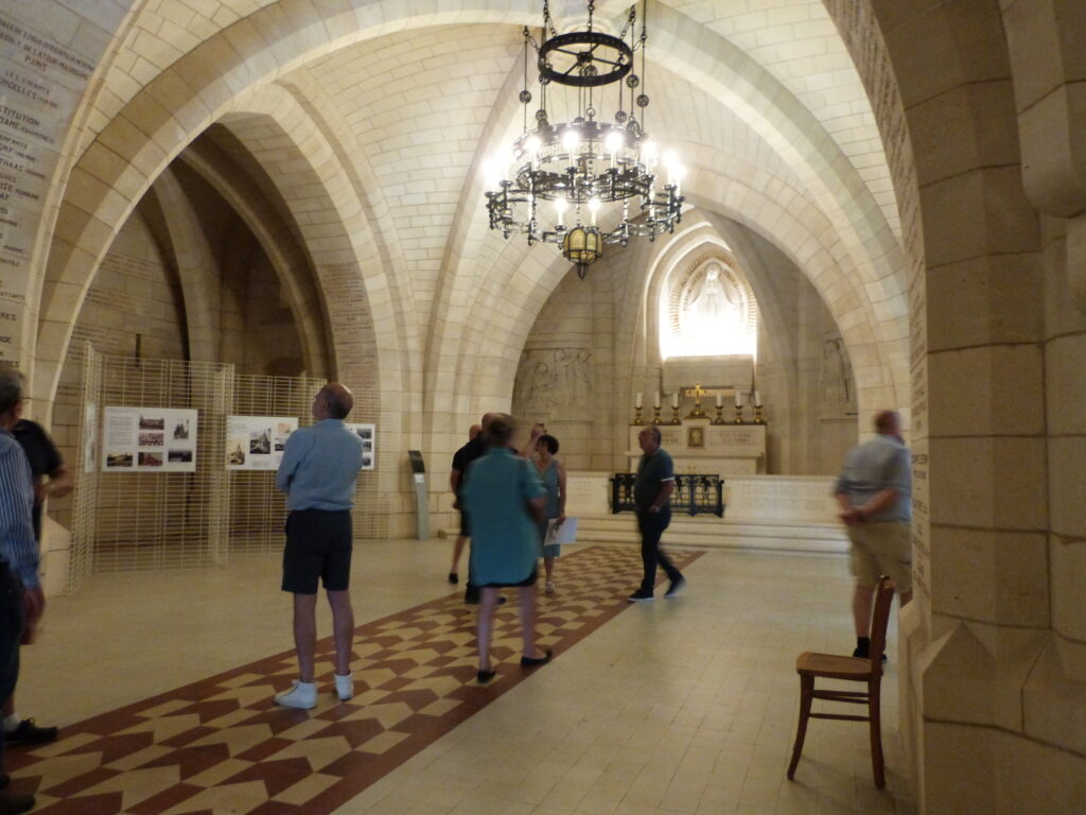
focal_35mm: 25
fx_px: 784
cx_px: 543
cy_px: 408
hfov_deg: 69.4
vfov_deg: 54.9
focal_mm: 4.5
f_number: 2.8
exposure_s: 1/8
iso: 400
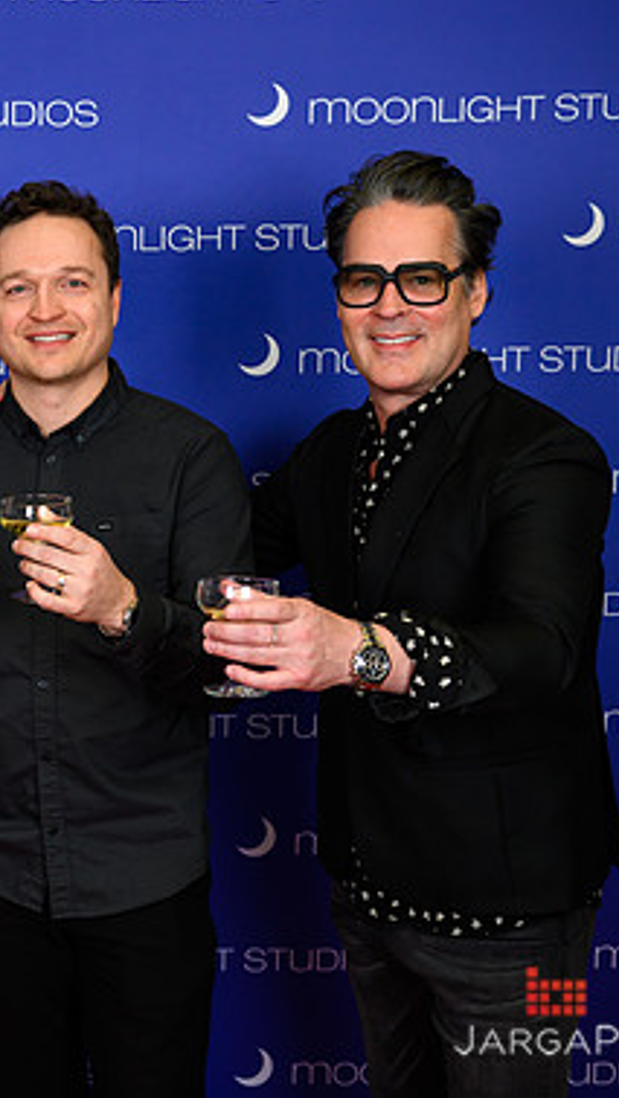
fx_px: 1778
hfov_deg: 18.8
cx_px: -110
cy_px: 558
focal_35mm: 61
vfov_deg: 34.3
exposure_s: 1/320
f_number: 5
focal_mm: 38
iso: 1000
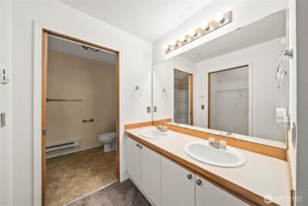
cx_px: 154
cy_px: 103
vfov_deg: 90.1
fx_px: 103
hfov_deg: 112.6
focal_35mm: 12
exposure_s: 1/6
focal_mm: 12
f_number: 7.1
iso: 1000
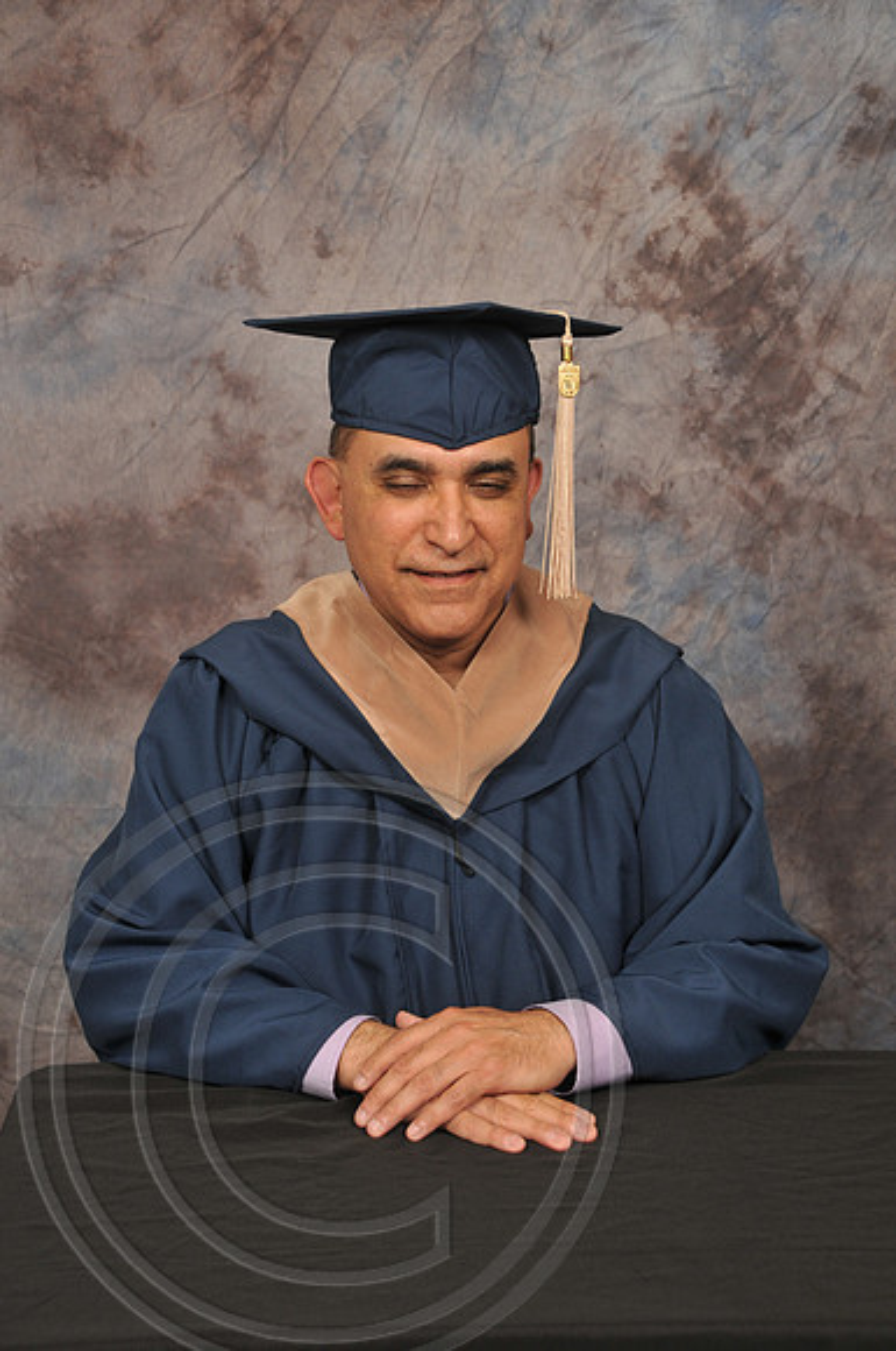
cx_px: 448
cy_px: 676
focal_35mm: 57
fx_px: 2134
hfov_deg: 23.7
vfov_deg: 35.1
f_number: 5.6
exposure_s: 1/125
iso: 200
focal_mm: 38
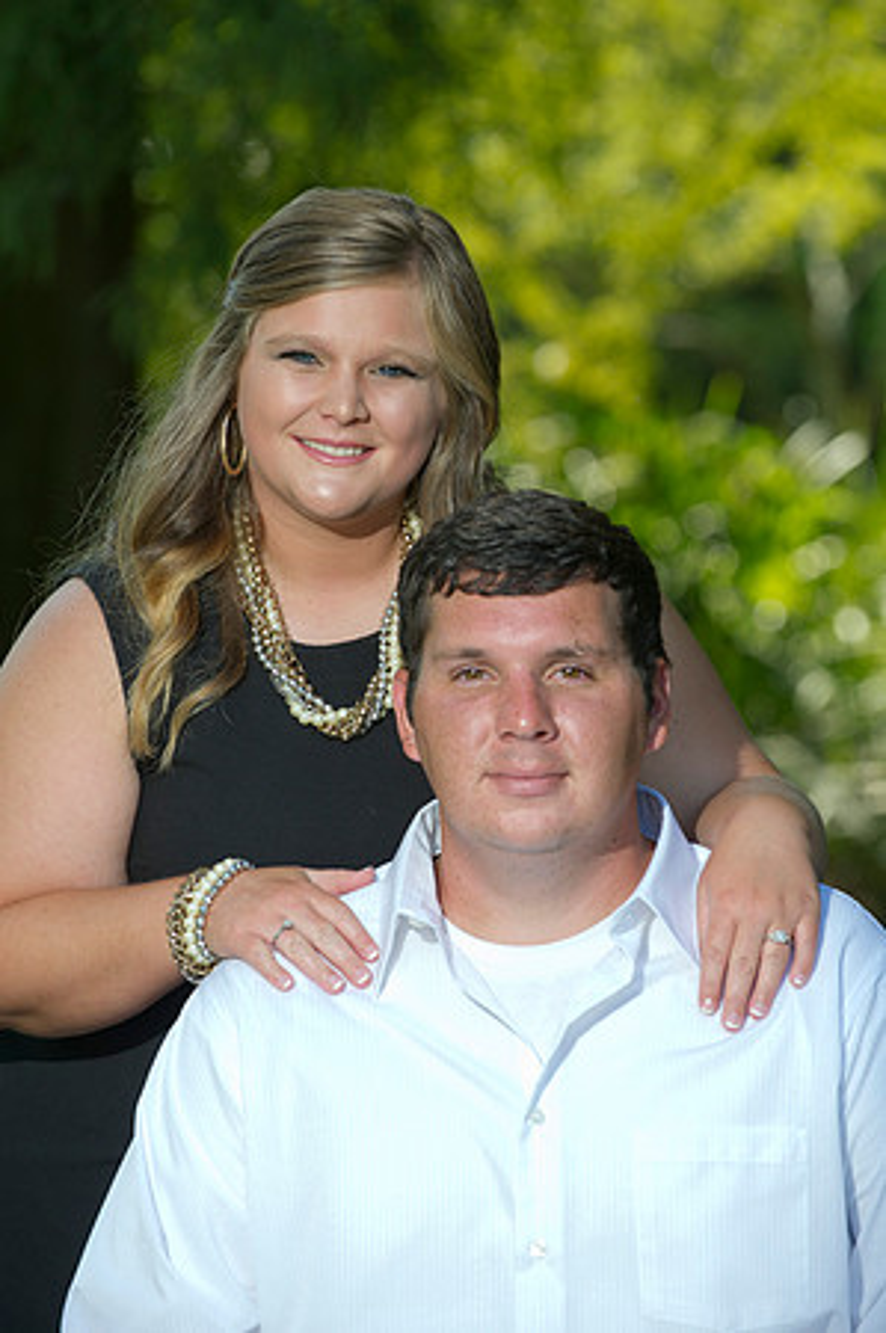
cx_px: 443
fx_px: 6475
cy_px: 666
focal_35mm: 175
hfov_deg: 7.8
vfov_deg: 11.8
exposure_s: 1/250
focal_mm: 175
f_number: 4.5
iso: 320
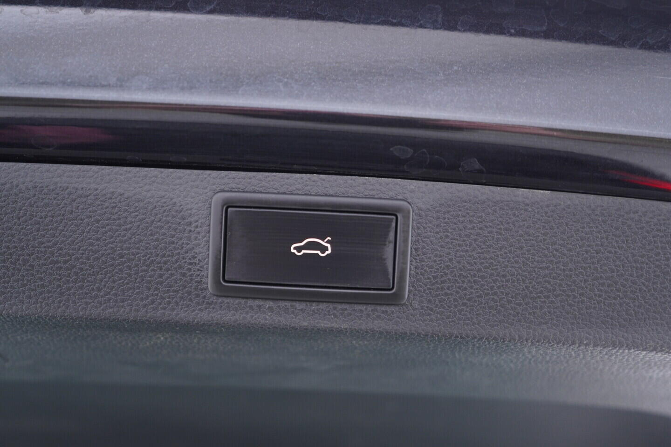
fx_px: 671
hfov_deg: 53.1
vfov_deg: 36.9
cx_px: 336
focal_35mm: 36
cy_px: 224
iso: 400
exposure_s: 1/40
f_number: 2.8
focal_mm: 24
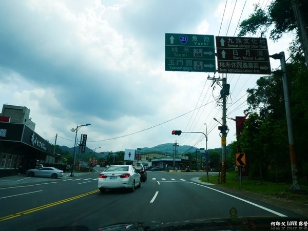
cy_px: 116
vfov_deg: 56.8
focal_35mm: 24
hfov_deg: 71.6
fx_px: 214
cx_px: 154
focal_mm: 12
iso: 200
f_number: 6.3
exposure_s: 1/320
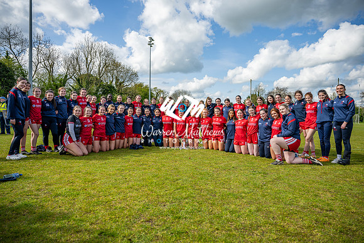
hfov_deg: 73.7
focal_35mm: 24
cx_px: 182
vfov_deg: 53.2
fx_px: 243
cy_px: 122
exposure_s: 1/800
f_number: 4
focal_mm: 24
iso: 100
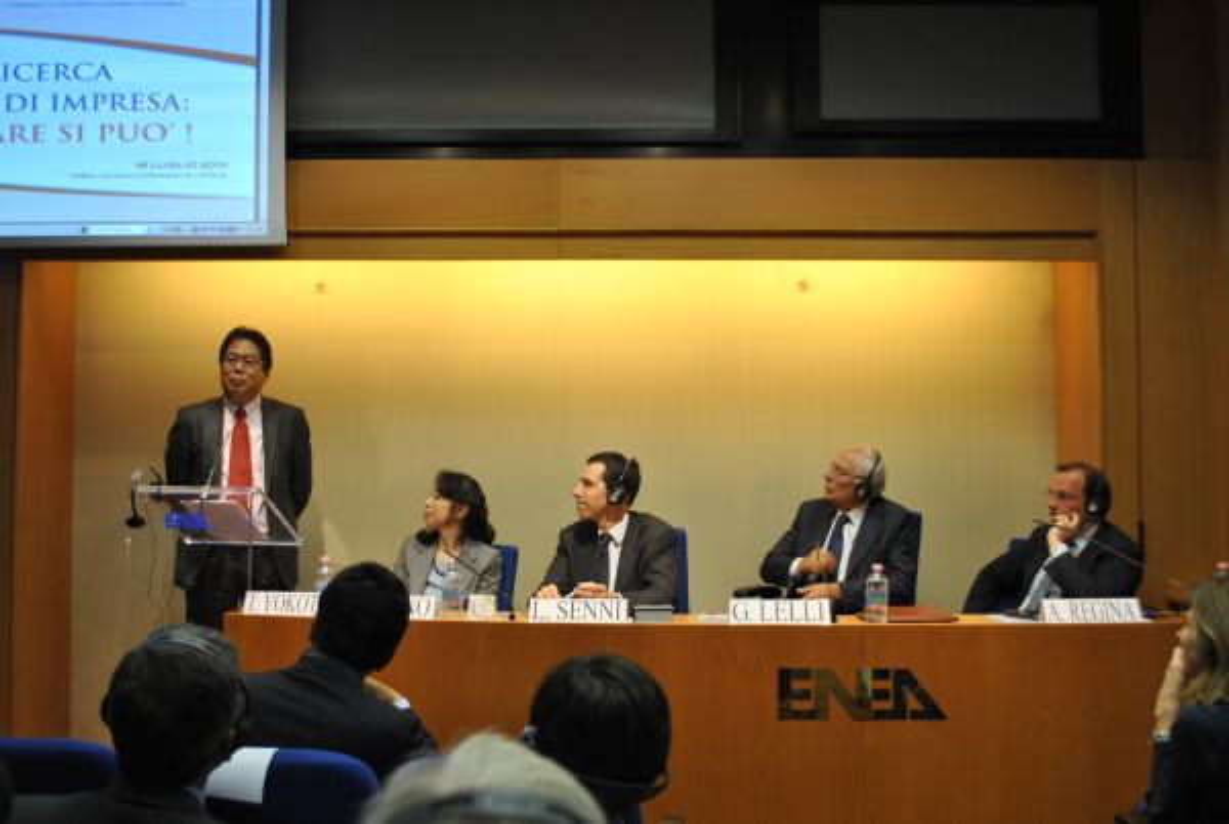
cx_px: 614
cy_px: 412
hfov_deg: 49.5
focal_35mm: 39
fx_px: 1333
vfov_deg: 34.3
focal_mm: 26
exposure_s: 1/30
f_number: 4.2
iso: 220
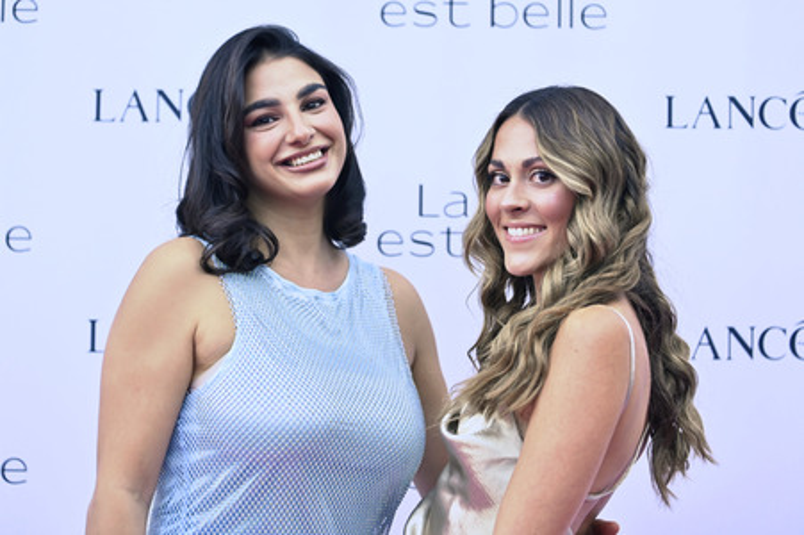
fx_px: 1562
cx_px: 402
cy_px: 268
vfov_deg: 19.4
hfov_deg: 28.9
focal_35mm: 70
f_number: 2.8
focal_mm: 70
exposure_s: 1/1000
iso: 1000
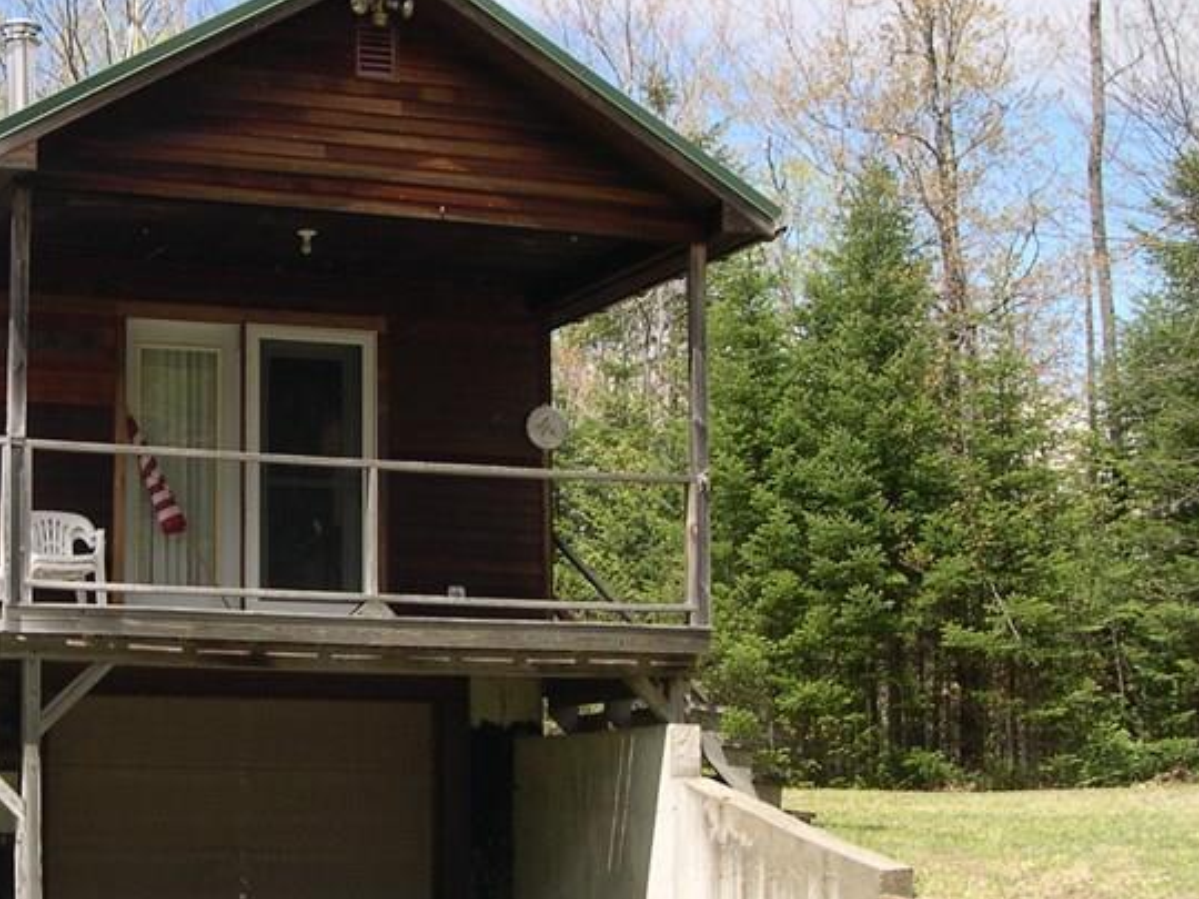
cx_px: 204
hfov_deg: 26.4
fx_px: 2494
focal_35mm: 72
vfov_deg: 20.4
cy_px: 597
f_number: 7.6
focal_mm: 8
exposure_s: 1/100
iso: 100
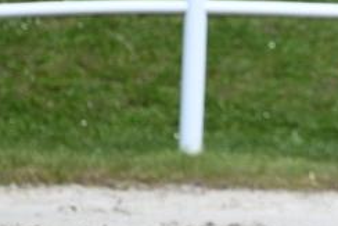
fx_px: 12297
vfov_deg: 1.1
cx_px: 486
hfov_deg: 1.6
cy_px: 47
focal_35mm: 1309
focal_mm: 400
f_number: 5.6
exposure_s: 1/1250
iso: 250
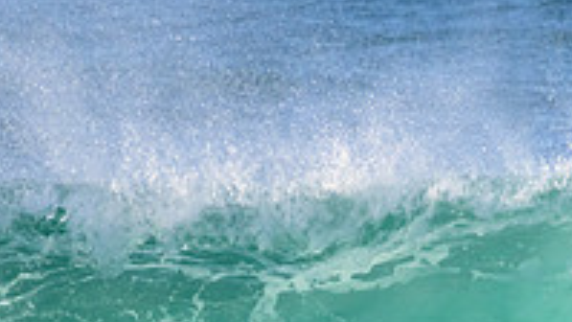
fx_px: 37149
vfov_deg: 0.5
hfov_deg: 0.9
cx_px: 572
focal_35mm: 2449
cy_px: 459
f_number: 11
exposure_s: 1/1250
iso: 1600
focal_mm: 800
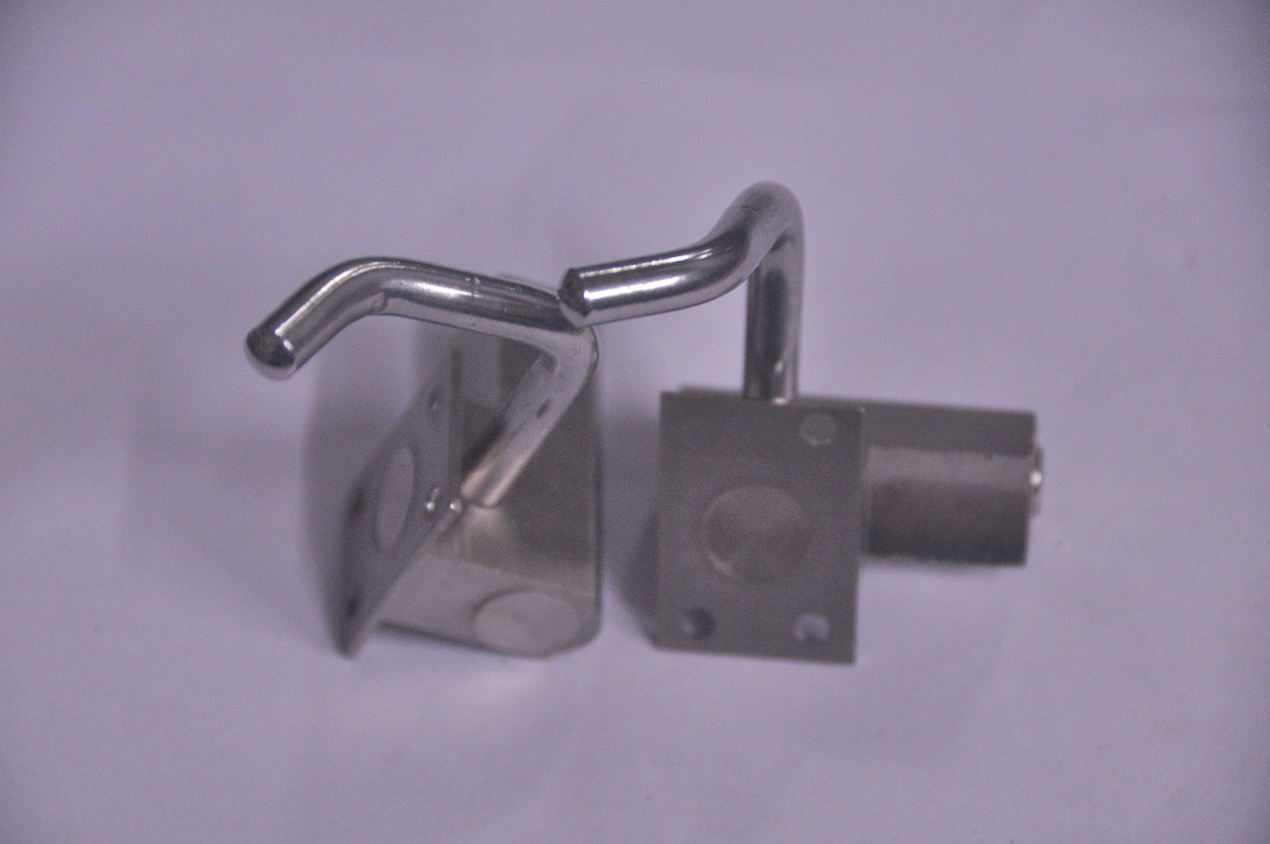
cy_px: 422
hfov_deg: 10.2
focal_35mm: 202
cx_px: 635
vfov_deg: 6.8
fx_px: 7135
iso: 1250
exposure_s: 1/60
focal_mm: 135
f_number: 5.6
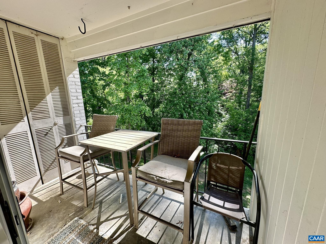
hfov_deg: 102.1
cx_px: 163
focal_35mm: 14
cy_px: 122
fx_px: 132
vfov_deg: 85.7
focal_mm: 2.22
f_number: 2.2
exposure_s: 1/131
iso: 40
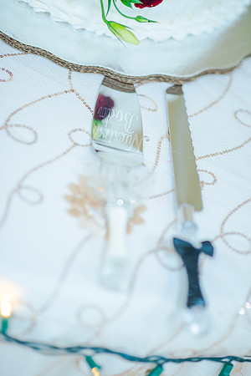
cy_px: 188
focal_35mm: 85
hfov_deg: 16.1
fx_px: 889
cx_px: 126
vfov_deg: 23.9
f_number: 1.8
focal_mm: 85
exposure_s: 1/125
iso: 800
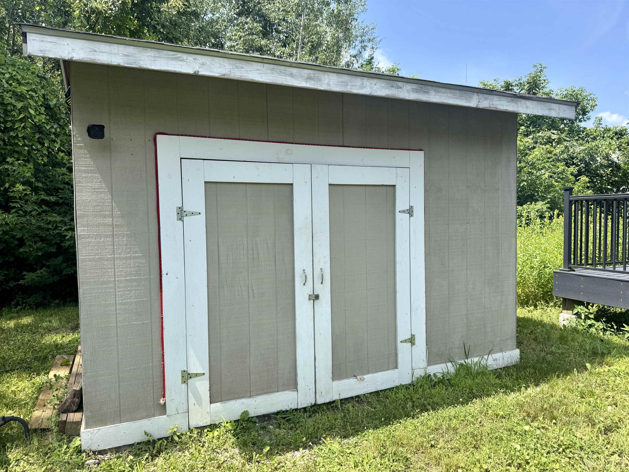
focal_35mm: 24
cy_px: 236
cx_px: 314
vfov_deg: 56.8
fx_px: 436
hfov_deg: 71.6
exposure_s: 1/2252
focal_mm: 6.76
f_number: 1.78
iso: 80
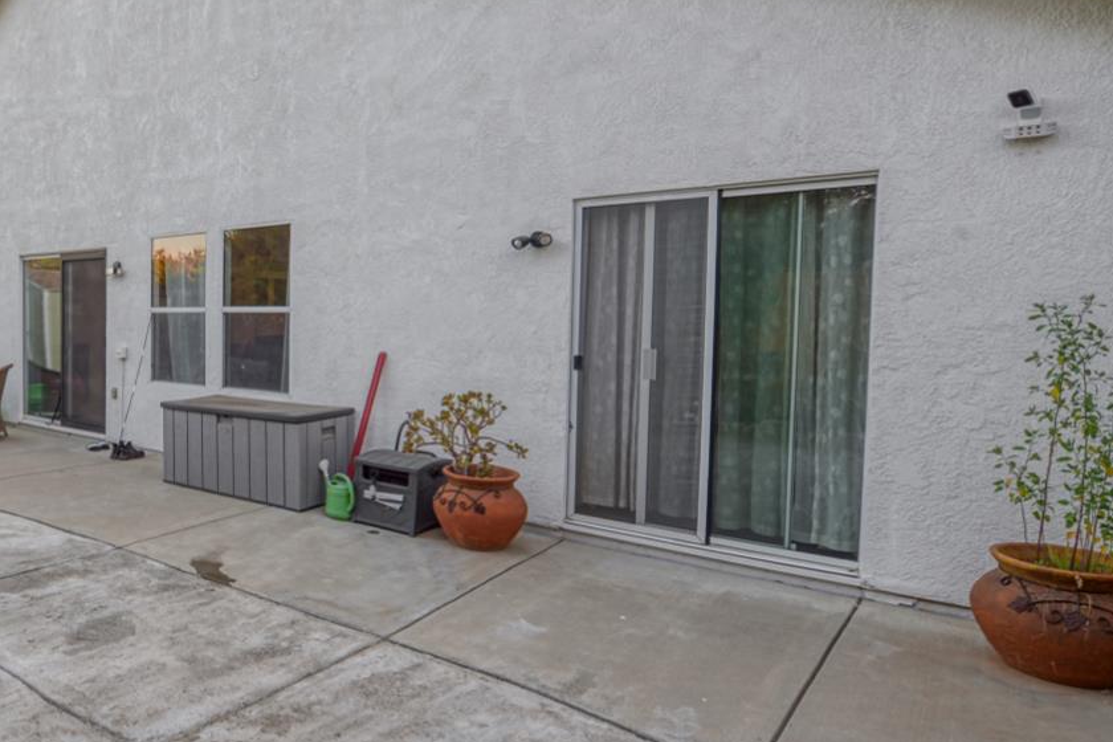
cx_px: 187
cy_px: 374
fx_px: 773
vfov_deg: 51.3
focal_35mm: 25
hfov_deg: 63.7
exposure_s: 1/40
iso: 400
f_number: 10
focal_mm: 14
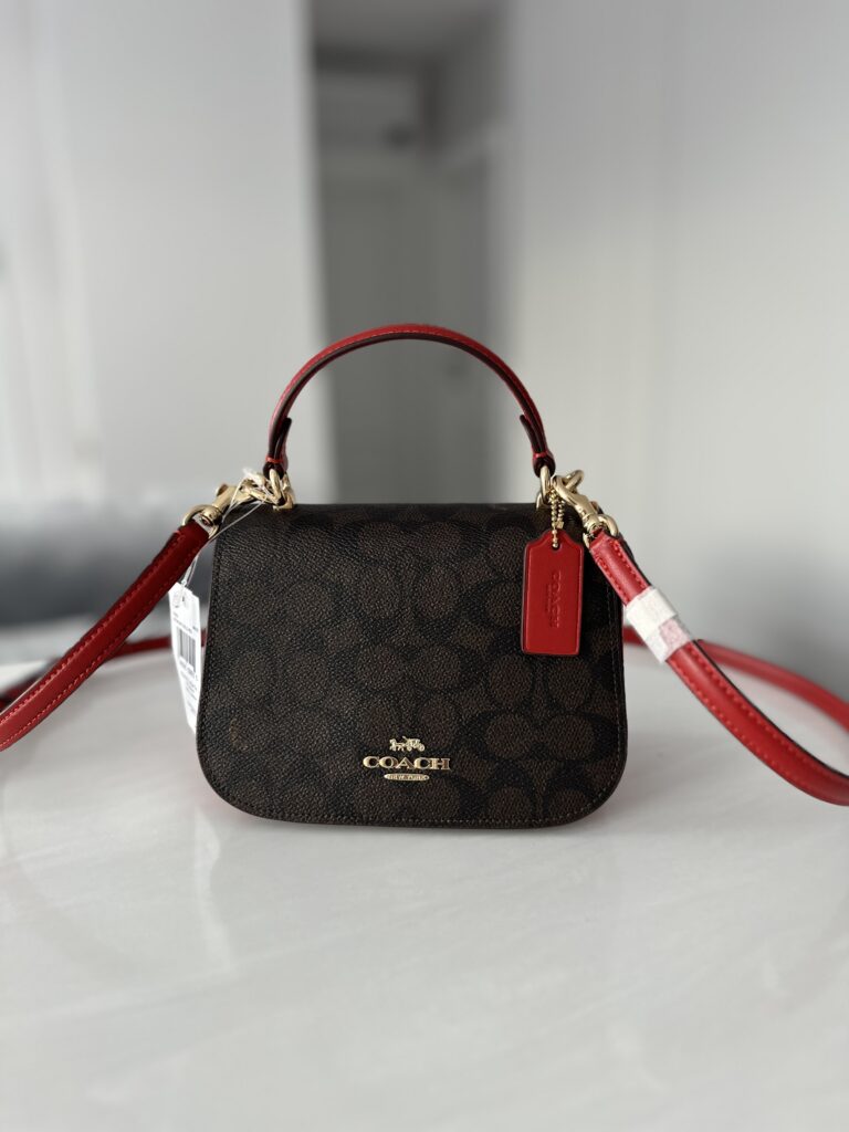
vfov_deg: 71.6
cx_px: 424
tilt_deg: -14.1
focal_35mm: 24
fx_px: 785
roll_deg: +0.9
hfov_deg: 56.8
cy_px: 566
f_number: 1.78
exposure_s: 1/121
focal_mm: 6.86
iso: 200
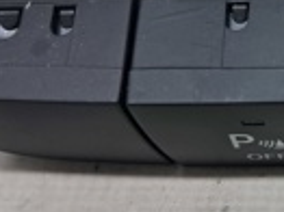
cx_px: 483
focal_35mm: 132
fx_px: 1082
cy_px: 62
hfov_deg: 13.6
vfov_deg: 11.2
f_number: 1.8
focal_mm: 4
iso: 50
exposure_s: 1/50
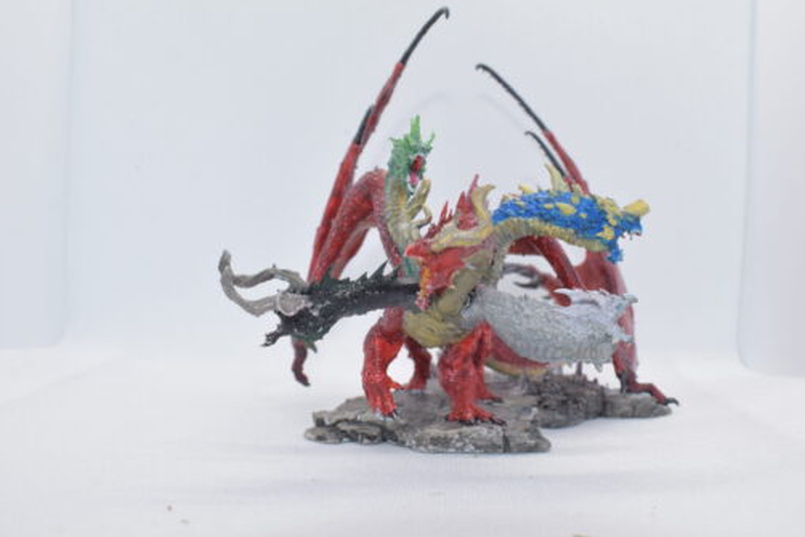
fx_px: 962
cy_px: 242
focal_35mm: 43
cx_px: 452
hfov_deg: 45.3
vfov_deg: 31.2
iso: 800
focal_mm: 24
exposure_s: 1/125
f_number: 13
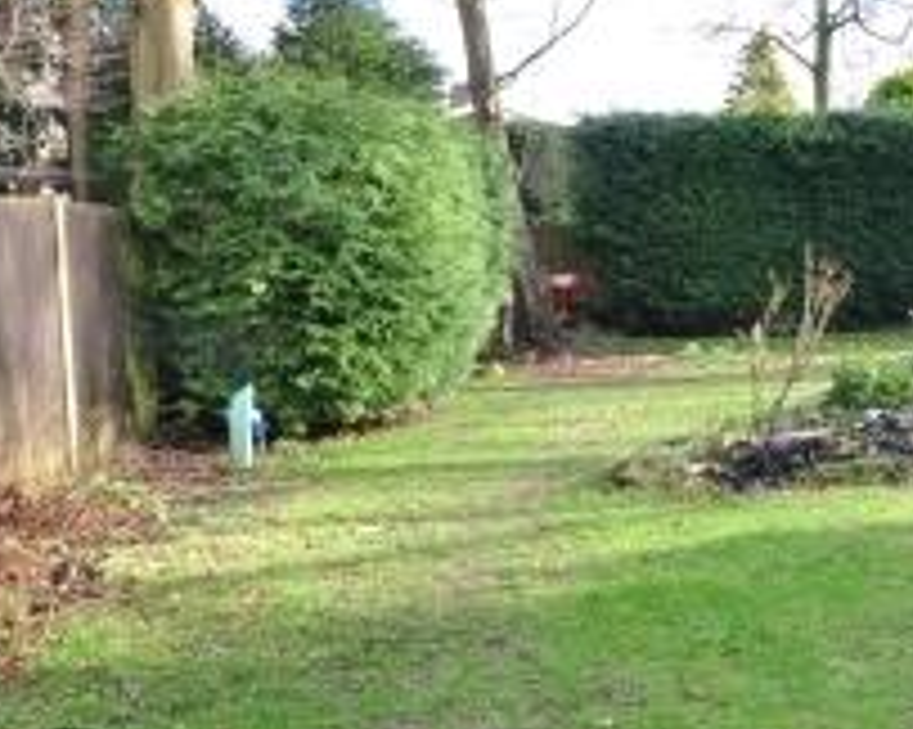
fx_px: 1161
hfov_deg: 37.2
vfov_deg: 34.7
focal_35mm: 43
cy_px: 288
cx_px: 962
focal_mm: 10
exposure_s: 1/20
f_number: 11
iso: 200
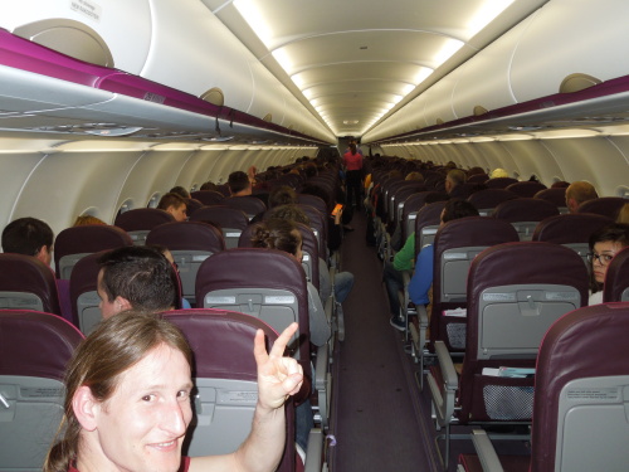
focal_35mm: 25
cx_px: 314
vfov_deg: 54.9
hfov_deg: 69.4
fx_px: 454
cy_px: 236
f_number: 3.3
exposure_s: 1/30
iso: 200
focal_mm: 4.5
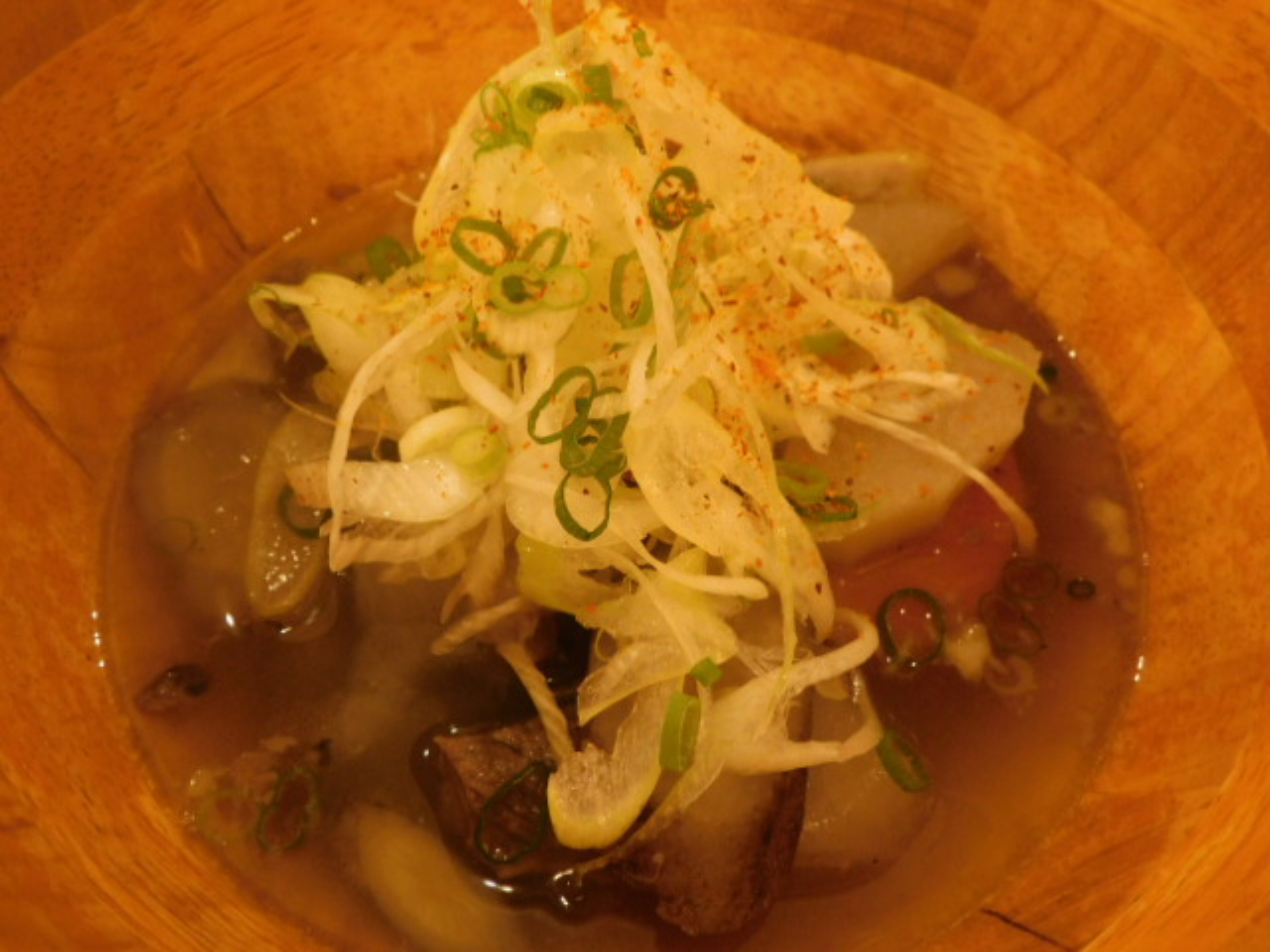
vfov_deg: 46.8
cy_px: 476
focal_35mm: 30
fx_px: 1101
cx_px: 635
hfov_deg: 60.0
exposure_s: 1/10
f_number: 3.2
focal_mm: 5.3
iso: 400
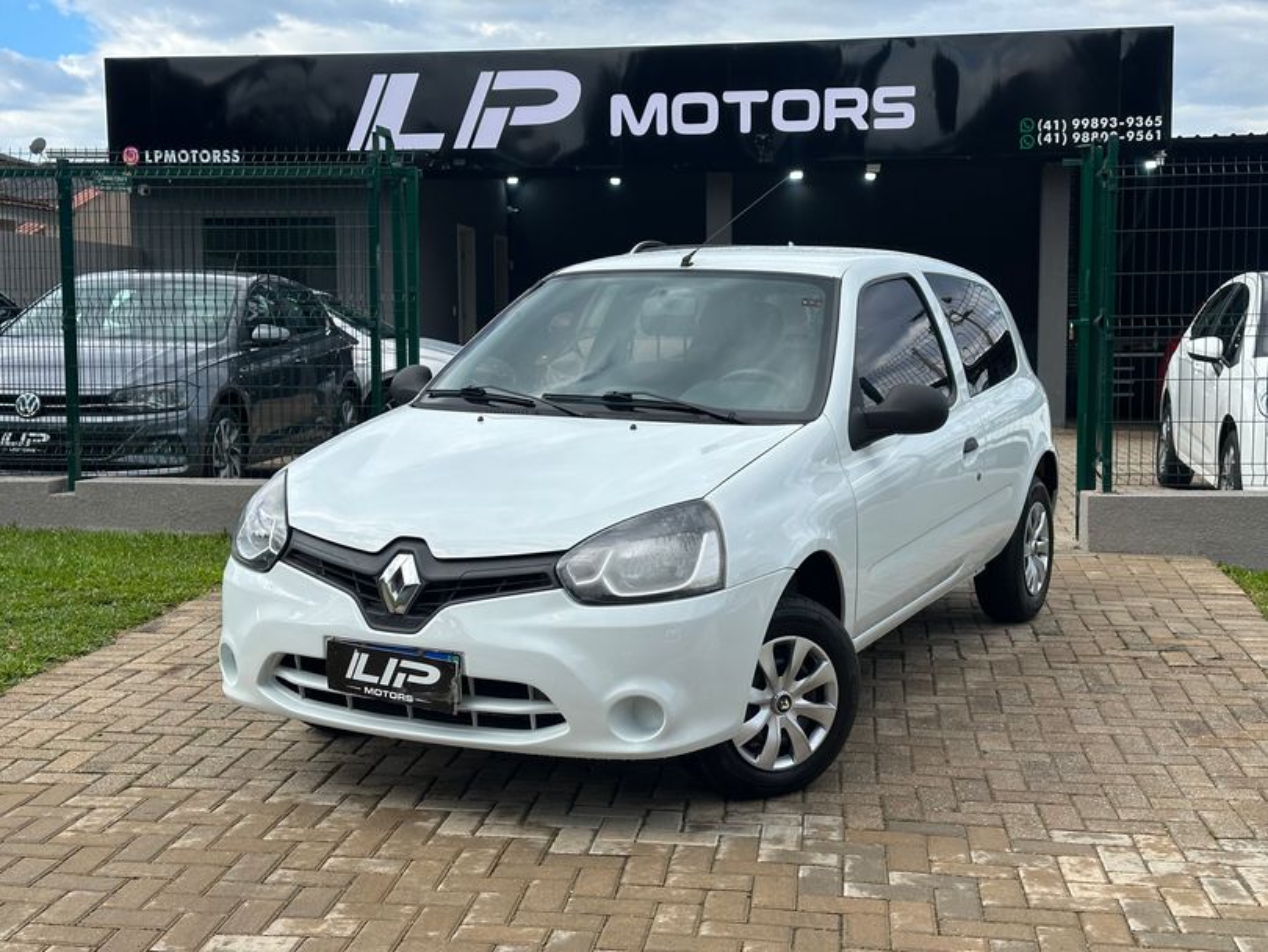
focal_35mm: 48
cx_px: 634
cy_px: 476
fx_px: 1759
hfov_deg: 39.6
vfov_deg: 30.3
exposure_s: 1/1848
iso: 64
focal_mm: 6.86
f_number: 1.78
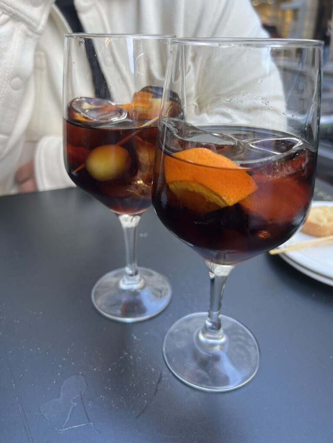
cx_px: 166
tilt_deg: -28.8
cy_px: 222
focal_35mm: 26
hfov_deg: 53.1
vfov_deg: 67.3
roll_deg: +1.2
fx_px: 333
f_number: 1.5
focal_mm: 5.7
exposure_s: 1/100
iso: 64
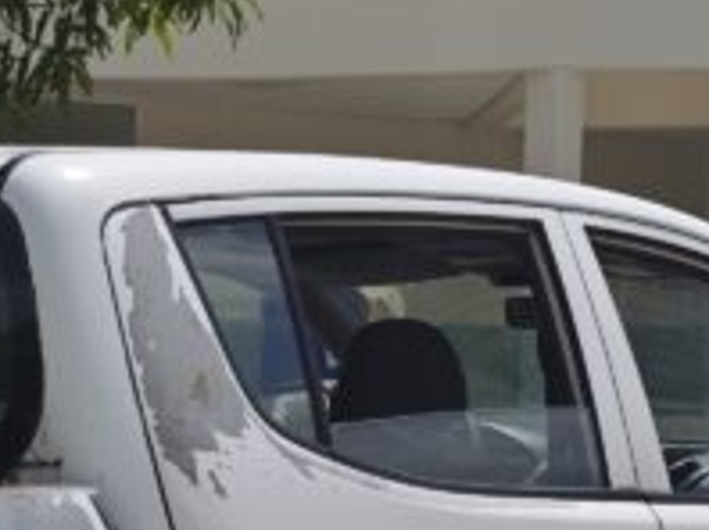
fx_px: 2434
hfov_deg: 16.6
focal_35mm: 119
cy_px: 494
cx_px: 322
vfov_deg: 12.3
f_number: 2
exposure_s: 1/3349
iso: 50
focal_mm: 8.72
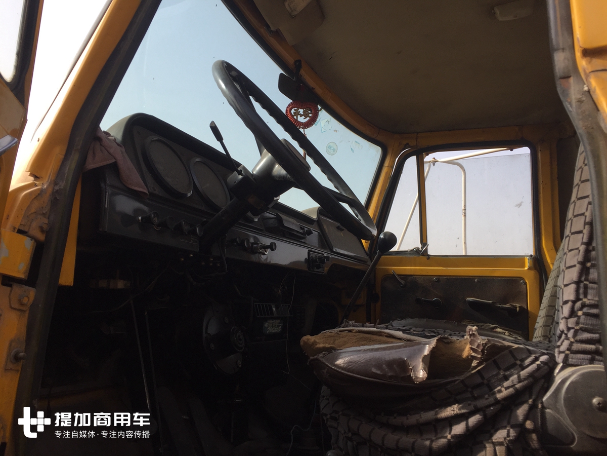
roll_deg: -3.3
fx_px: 509
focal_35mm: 29
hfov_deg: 61.7
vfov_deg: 48.2
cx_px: 304
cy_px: 228
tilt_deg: +9.7
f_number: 2.2
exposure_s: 1/791
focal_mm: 4.15
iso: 32
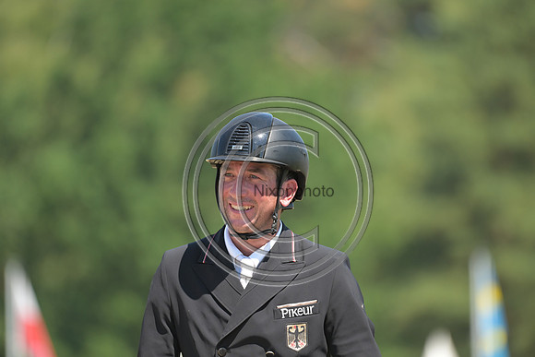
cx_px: 268
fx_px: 5648
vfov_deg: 3.6
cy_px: 178
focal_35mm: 380
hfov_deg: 5.4
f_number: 5
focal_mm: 380
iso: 560
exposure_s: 1/1250
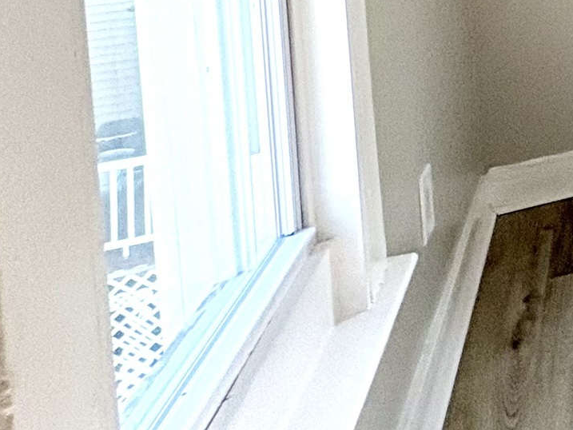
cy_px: -241
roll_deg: +1.4
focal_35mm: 60
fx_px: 993
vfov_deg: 20.4
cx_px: 1204
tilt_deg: -1.5
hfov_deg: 18.1
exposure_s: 1/120
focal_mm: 2.22
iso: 125
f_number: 2.2
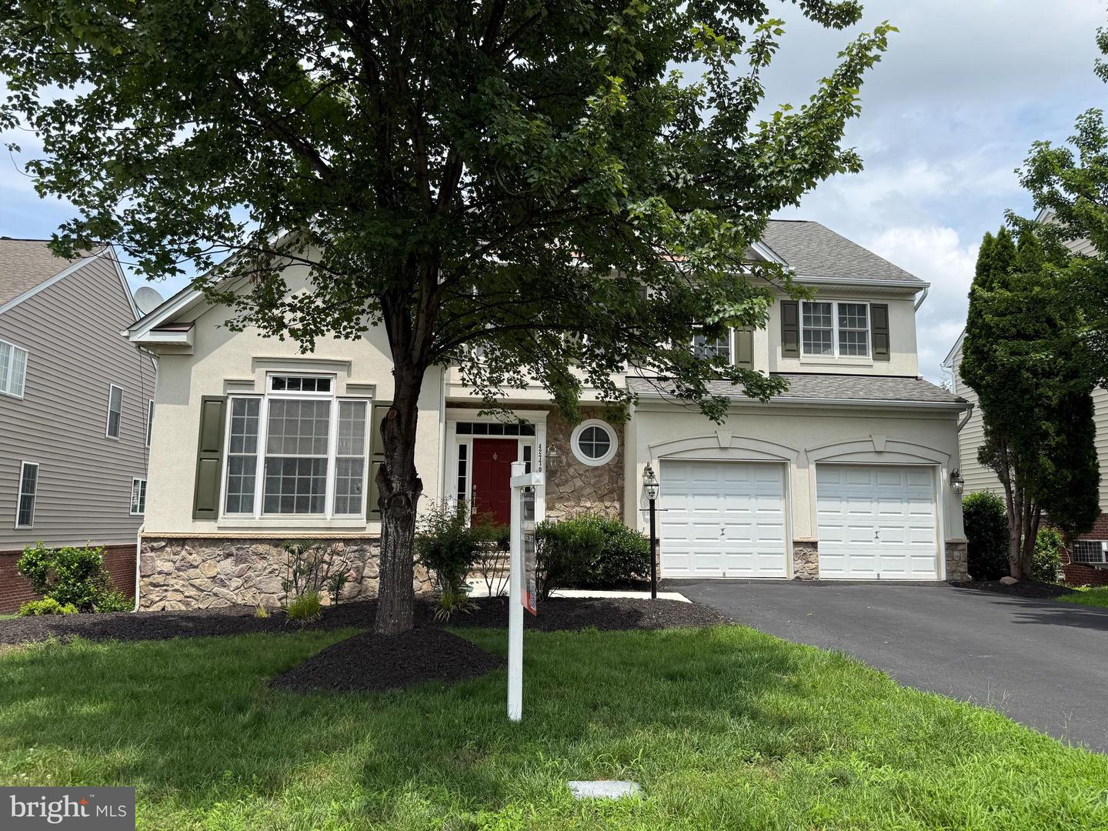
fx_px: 768
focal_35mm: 24
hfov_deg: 71.6
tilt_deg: +8.2
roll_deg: -1.2
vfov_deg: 56.8
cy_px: 416
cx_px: 554
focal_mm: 6.76
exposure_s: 1/3584
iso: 80
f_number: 1.78
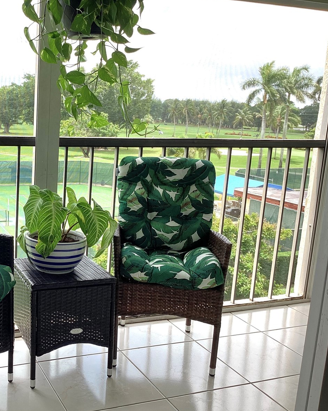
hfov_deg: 35.2
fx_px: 497
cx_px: 62
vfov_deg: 44.8
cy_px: 205
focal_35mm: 41
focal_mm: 3.3
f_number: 2.4
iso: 25
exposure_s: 1/120
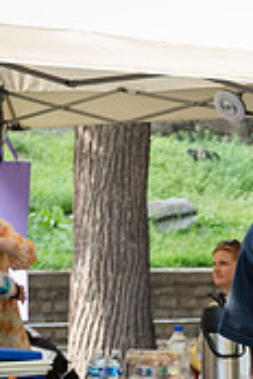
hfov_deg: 7.4
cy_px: 369
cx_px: 380
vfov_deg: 11.1
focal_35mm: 183
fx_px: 1929
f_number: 5
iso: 1000
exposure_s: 1/320
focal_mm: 55
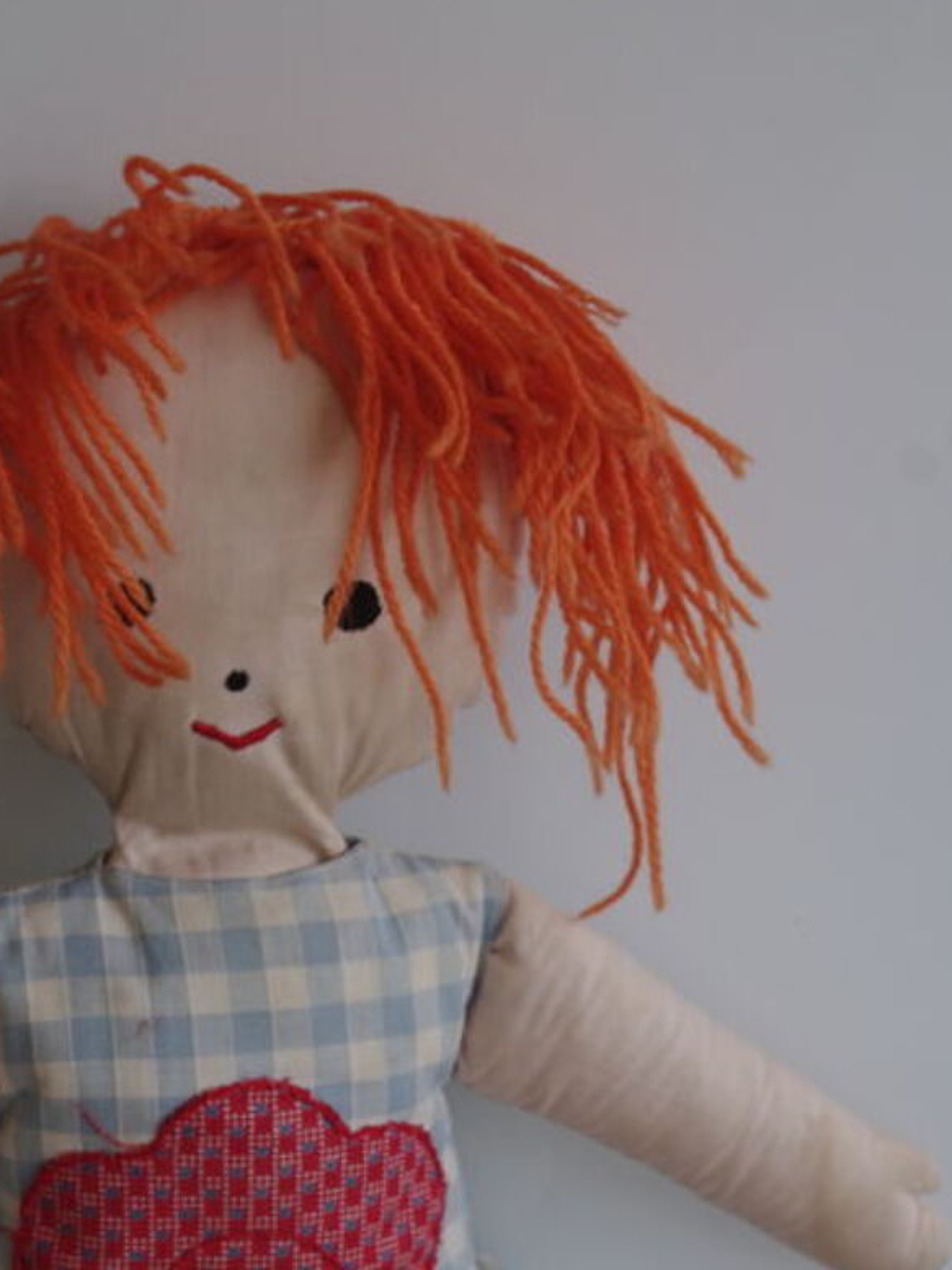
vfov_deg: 18.3
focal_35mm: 106
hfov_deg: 13.9
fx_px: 3889
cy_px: 1128
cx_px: 273
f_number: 5.6
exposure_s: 1/100
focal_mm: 37.5
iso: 400
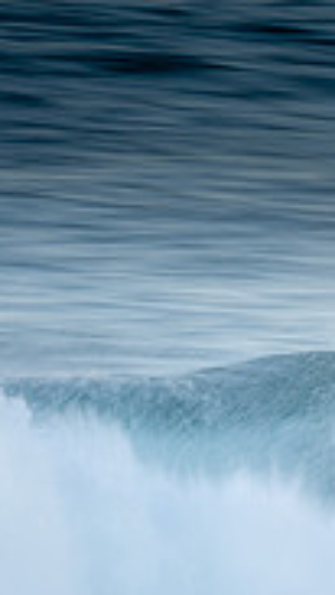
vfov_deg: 0.9
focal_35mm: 2487
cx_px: 748
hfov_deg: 0.5
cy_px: 590
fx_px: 39256
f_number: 16
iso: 100
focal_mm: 500
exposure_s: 1/20
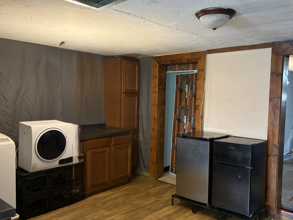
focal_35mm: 32
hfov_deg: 56.8
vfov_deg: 44.2
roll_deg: -2.1
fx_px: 271
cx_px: 155
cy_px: 111
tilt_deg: -2.2
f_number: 1.6
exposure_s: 1/40
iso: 500
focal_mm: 5.96
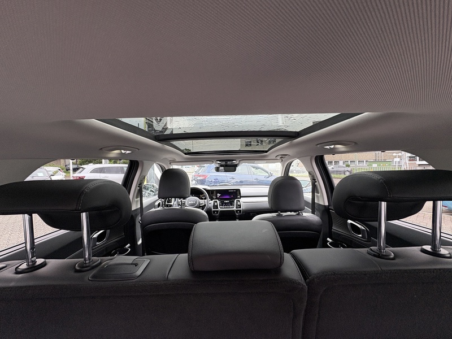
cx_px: 226
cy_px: 170
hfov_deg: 102.1
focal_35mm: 14
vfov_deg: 85.7
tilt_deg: +0.1
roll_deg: +0.2
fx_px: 183
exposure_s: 1/99
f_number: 2.2
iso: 125
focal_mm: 2.22
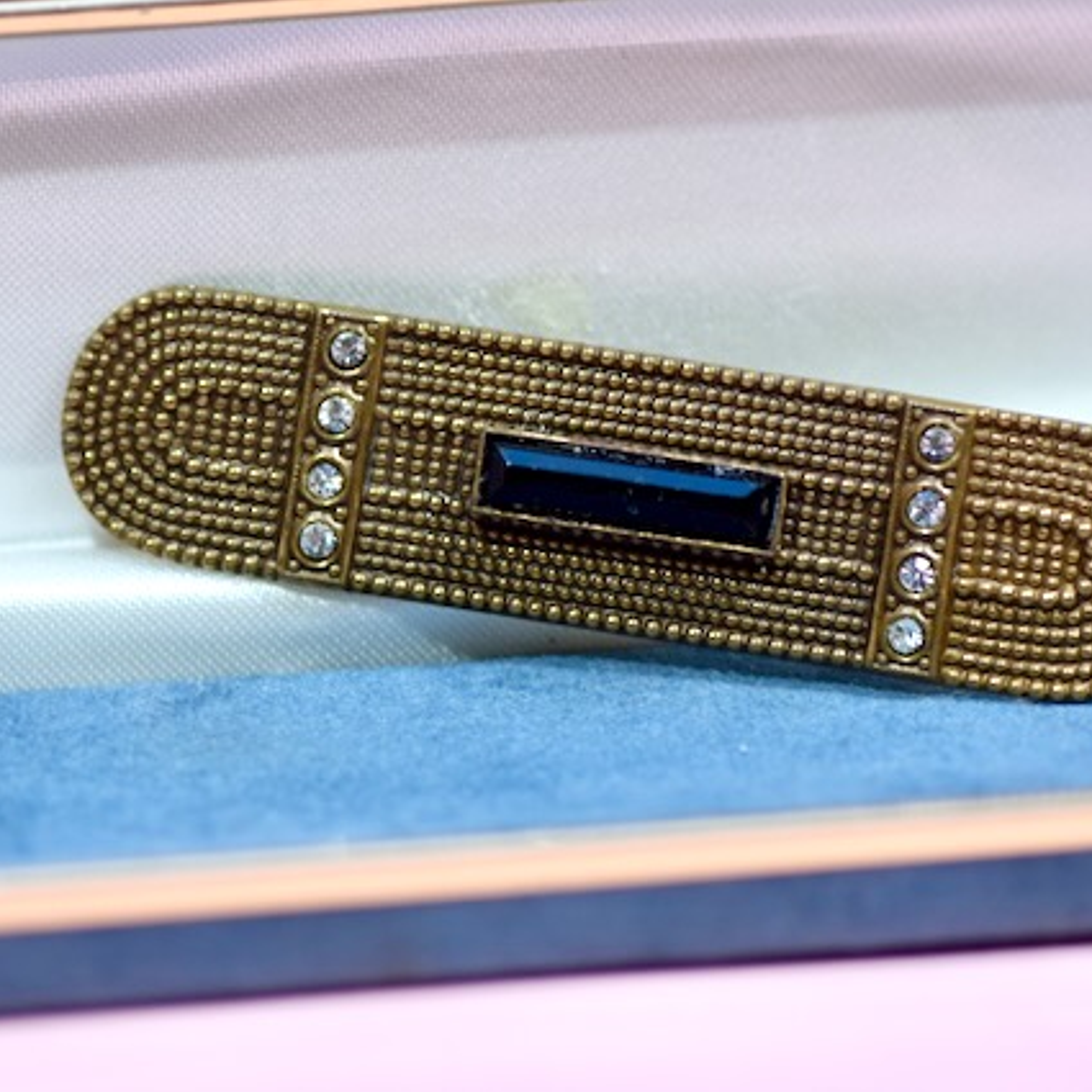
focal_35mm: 202
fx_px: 7197
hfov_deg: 8.7
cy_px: 546
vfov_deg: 8.7
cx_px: 586
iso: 450
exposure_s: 1/60
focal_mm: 105
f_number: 4
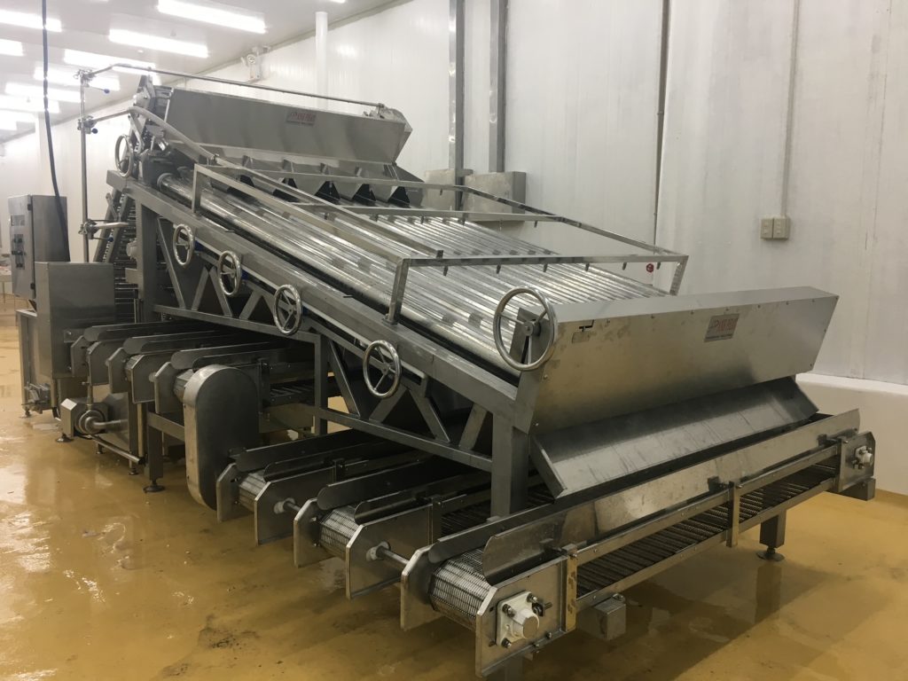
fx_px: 761
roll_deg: -0.1
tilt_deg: -7.5
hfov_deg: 61.7
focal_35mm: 29
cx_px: 454
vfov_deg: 48.2
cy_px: 340
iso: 25
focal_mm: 4.15
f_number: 2.2
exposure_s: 1/30
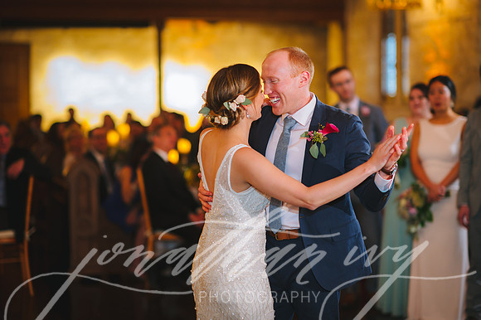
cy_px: 160
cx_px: 240
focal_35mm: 85
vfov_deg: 16.1
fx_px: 1135
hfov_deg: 23.9
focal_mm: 85
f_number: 2
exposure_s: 1/100
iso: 1600
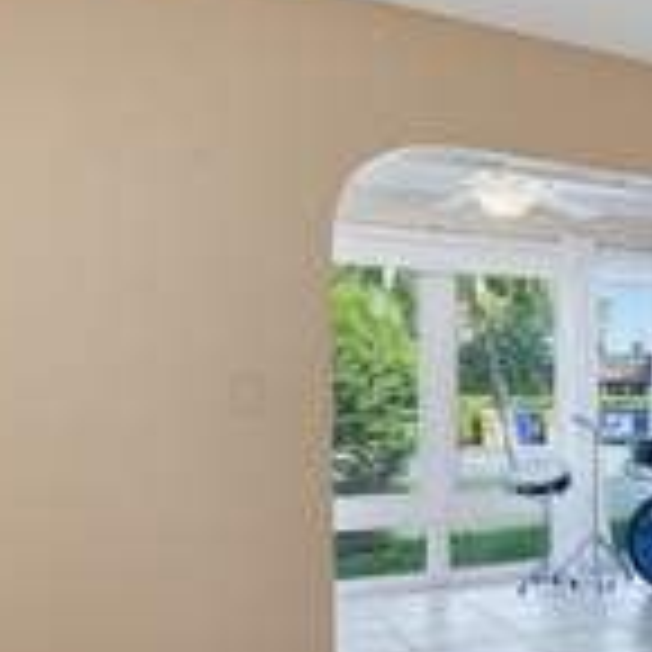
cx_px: 949
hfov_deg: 27.5
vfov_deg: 37.1
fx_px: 959
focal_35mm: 45
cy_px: 436
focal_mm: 16
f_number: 3.5
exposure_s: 1/50
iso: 800
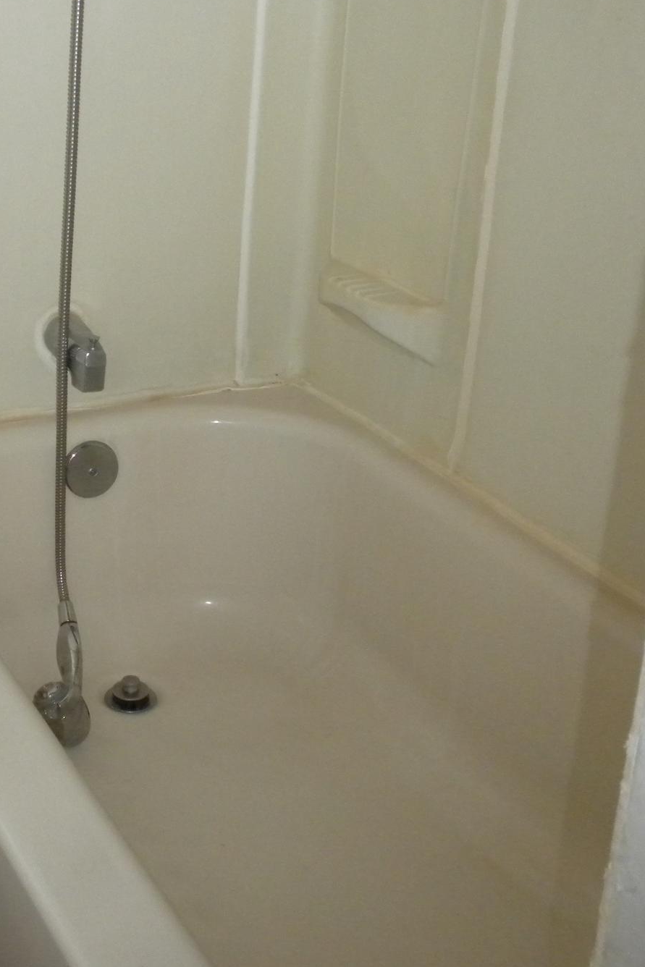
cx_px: 113
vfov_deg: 33.9
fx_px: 1585
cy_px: 453
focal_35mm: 59
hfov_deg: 22.6
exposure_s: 1/30
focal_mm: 6.6
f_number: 3.5
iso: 400
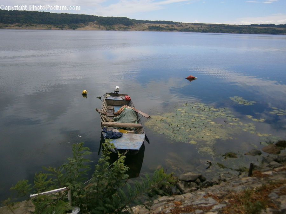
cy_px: 107
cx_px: 143
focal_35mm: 26
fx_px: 215
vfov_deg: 53.1
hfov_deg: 67.3
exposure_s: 1/200
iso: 80
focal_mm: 4.7
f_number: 8
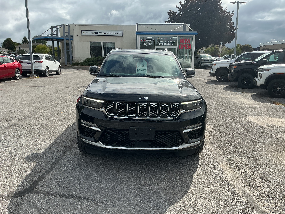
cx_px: 142
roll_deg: -1.5
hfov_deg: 61.7
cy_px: 107
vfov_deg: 48.2
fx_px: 239
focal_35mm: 29
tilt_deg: -11.3
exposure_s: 1/2141
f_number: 1.8
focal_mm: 3
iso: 25
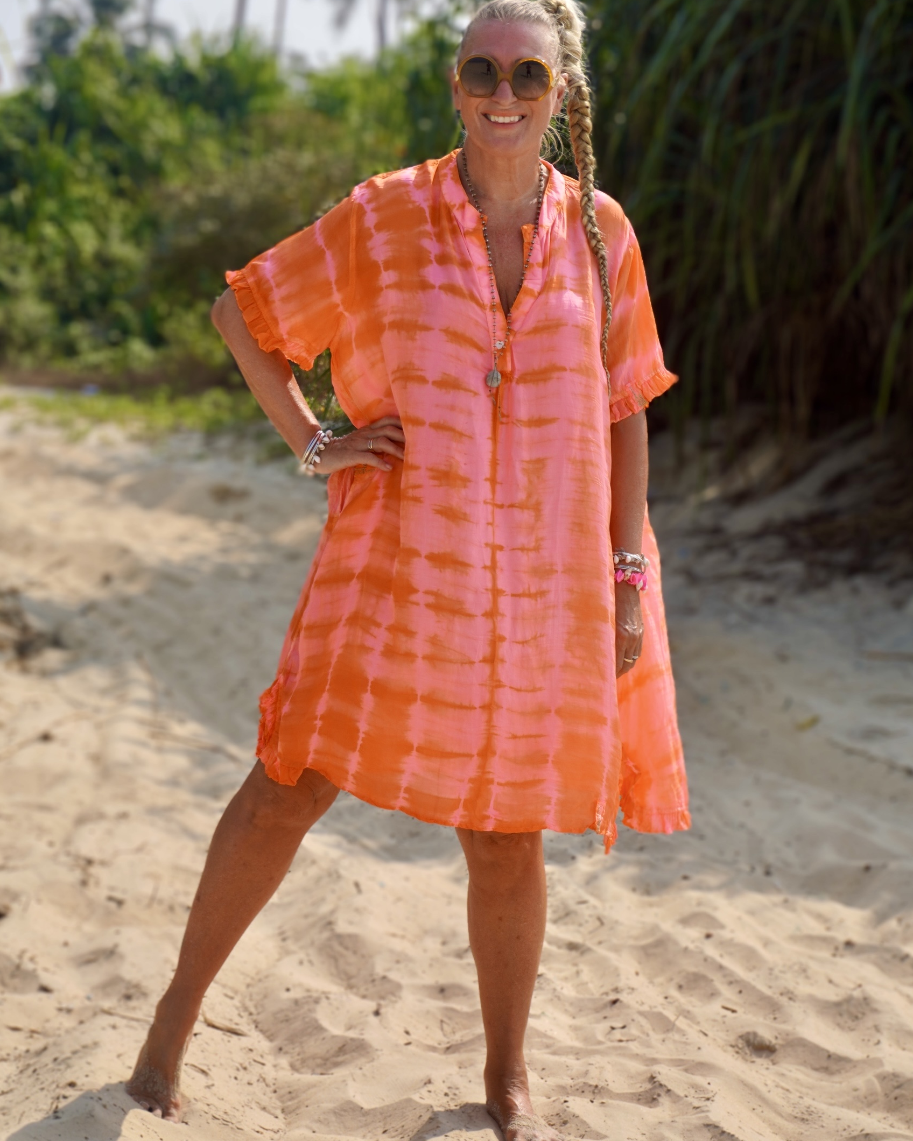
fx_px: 2871
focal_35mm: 85
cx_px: 458
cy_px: 638
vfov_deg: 22.5
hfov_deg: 18.1
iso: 100
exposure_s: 1/640
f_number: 5.6
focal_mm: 50
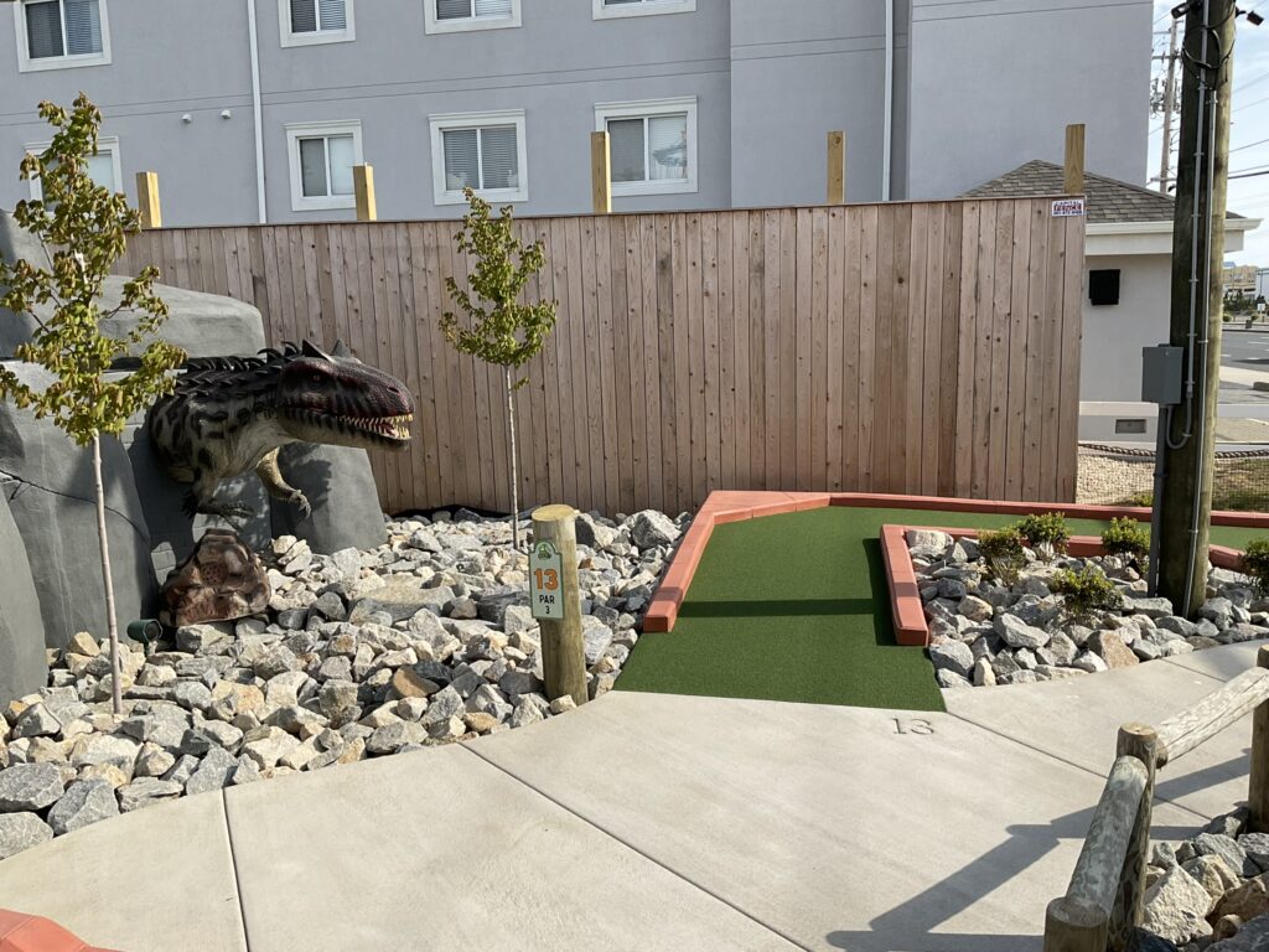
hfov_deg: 61.7
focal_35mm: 29
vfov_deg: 48.2
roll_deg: +1.2
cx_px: 634
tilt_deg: -8.7
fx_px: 1063
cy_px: 476
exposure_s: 1/1730
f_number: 1.8
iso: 16
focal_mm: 3
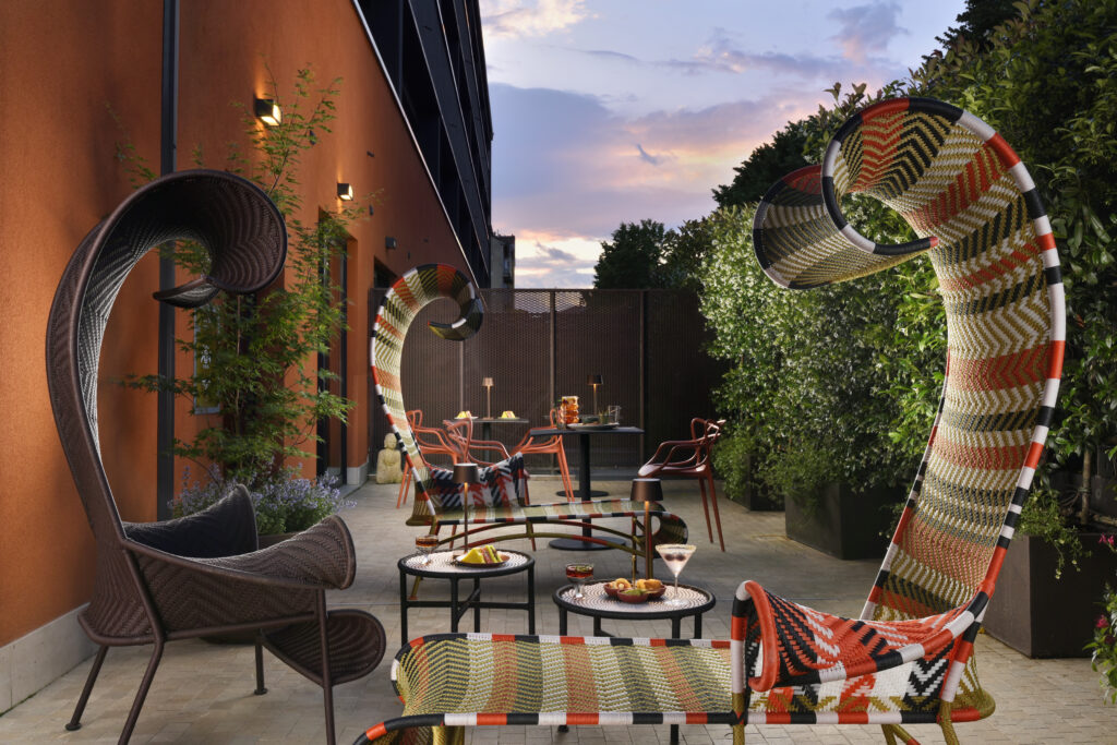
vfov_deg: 41.1
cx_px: 558
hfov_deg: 58.7
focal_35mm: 32
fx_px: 993
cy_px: 372
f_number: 13
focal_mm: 32
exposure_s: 1/200
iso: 200
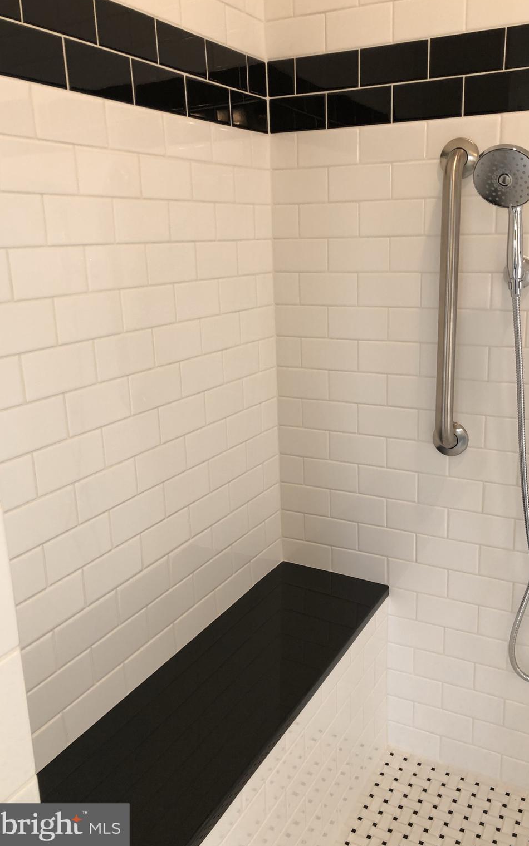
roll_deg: +1.6
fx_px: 692
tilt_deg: -14.2
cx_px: 311
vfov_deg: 62.9
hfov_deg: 41.7
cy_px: 421
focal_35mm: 30
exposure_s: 1/40
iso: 20
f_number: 1.8
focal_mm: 4
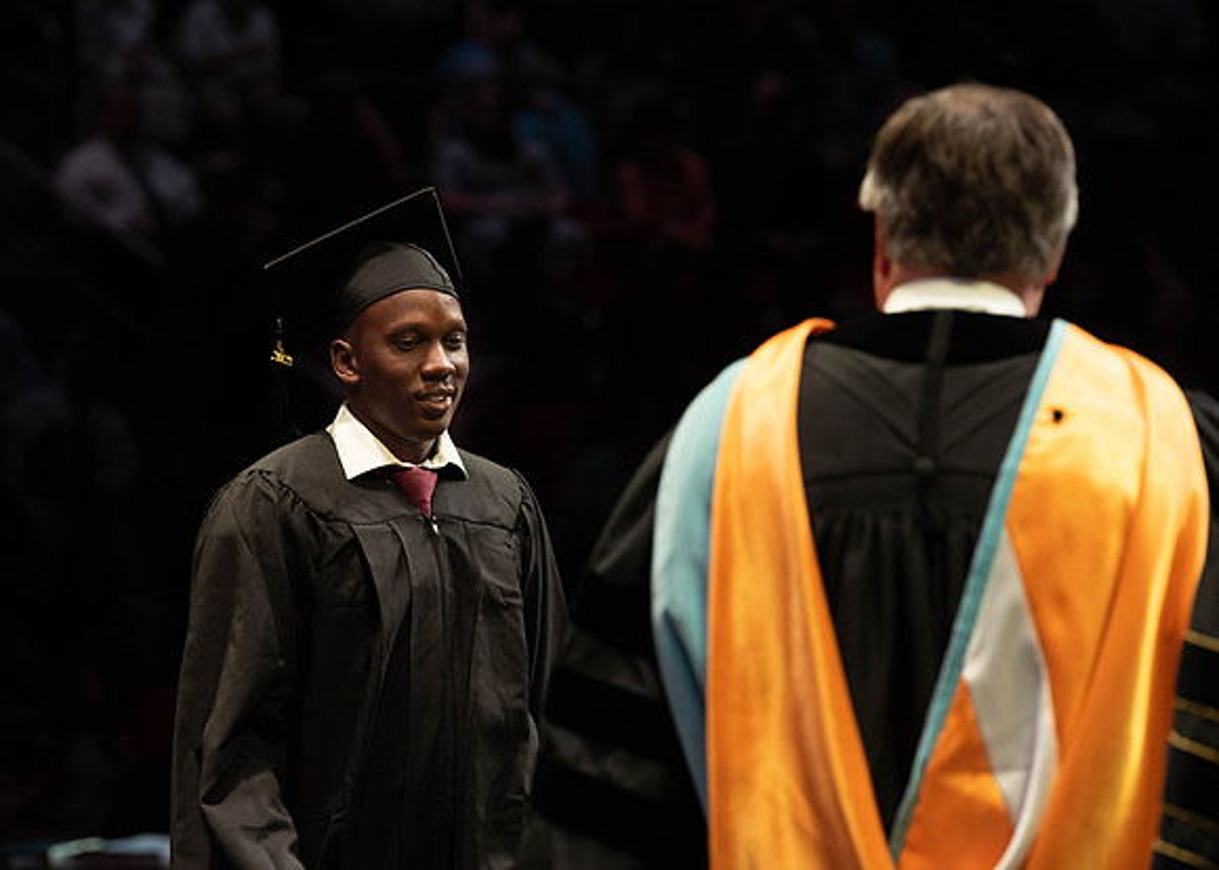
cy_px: 410
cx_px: 519
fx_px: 6870
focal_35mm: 198
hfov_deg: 10.1
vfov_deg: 7.2
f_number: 4.5
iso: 1600
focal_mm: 175
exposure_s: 1/320
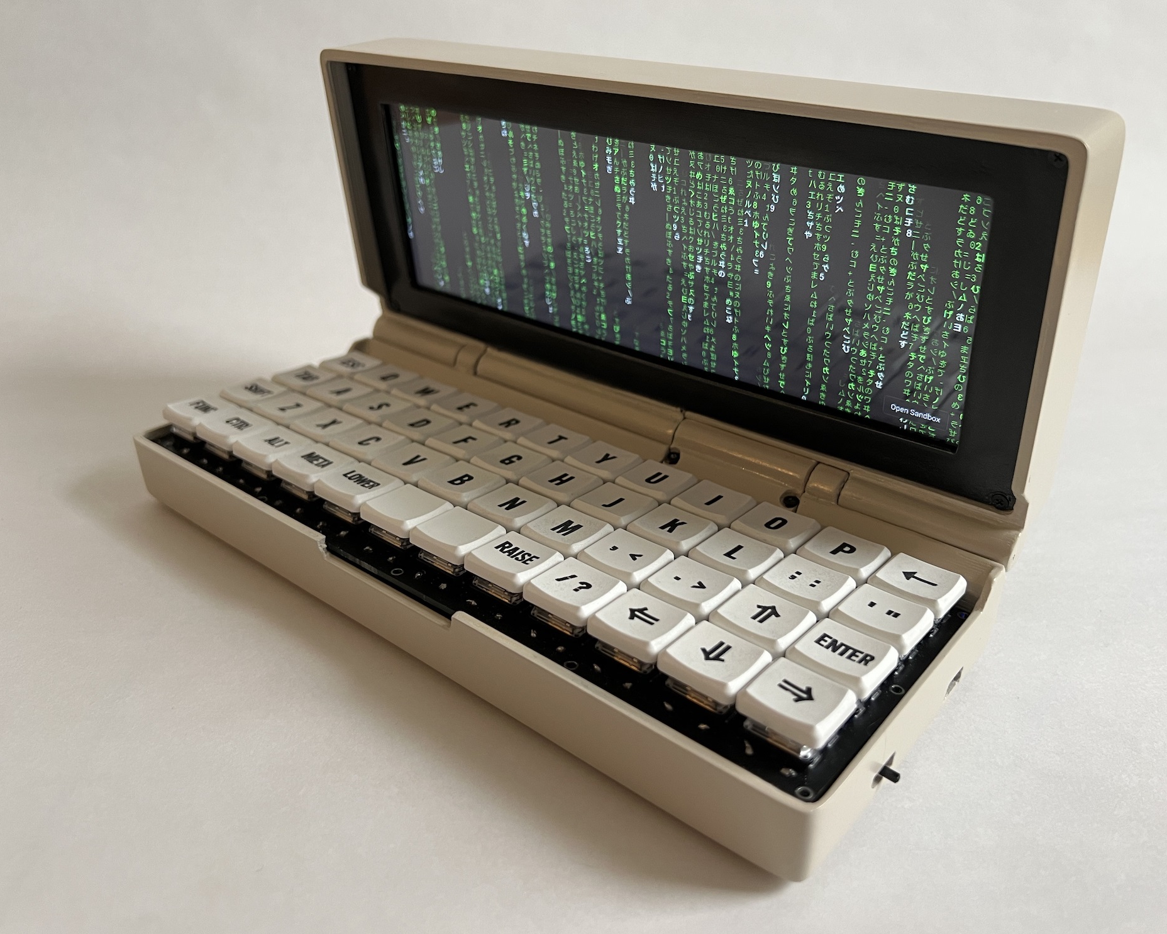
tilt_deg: -26.8
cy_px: 463
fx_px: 967
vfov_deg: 51.5
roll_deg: -1.2
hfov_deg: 62.1
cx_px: 622
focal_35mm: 28
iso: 125
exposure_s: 1/70
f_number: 1.5
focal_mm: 5.7
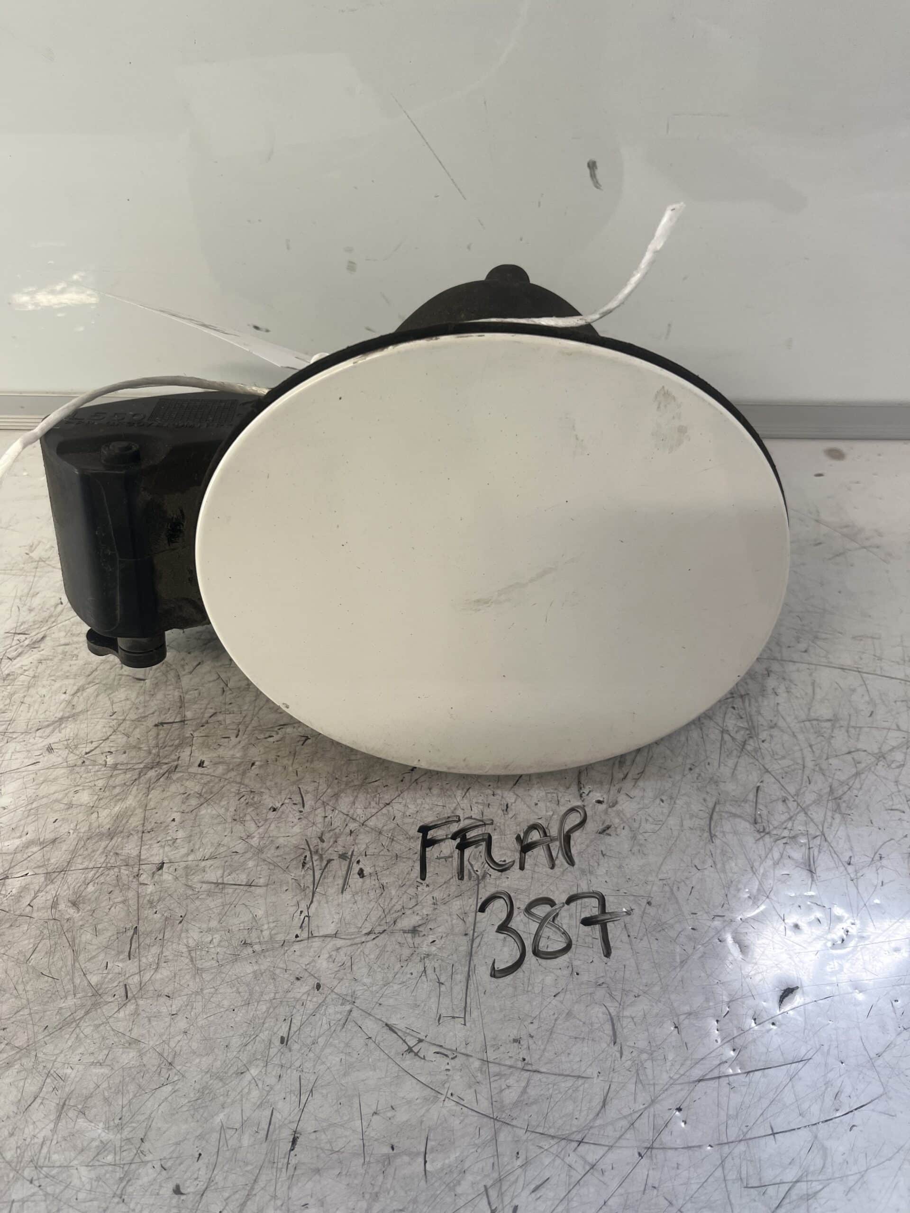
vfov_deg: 67.3
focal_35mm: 26
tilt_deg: -45.0
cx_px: 455
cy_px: 606
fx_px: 911
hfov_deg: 53.1
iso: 125
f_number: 1.6
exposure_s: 1/121
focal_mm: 5.1
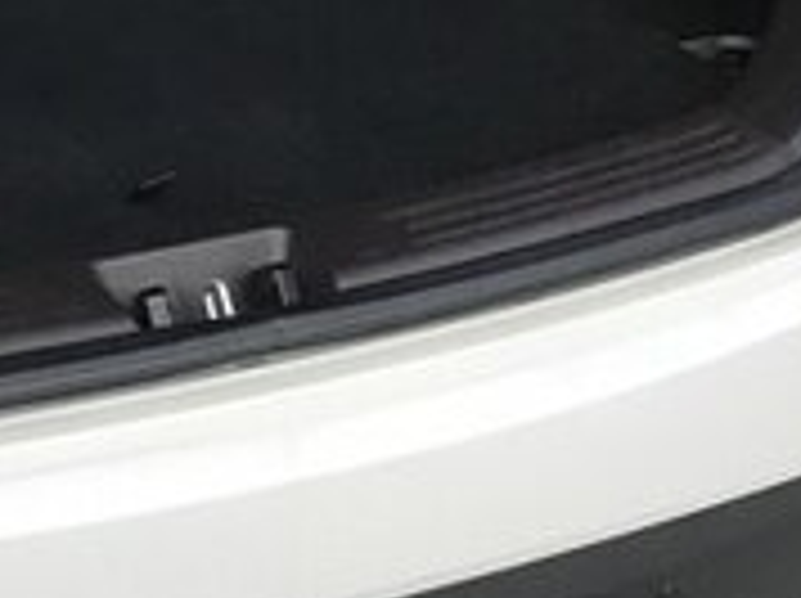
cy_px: -200
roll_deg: +0.0
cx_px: -32
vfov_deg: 13.6
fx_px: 2403
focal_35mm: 104
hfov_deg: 18.4
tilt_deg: -13.5
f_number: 1.8
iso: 32
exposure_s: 1/33
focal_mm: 3.99
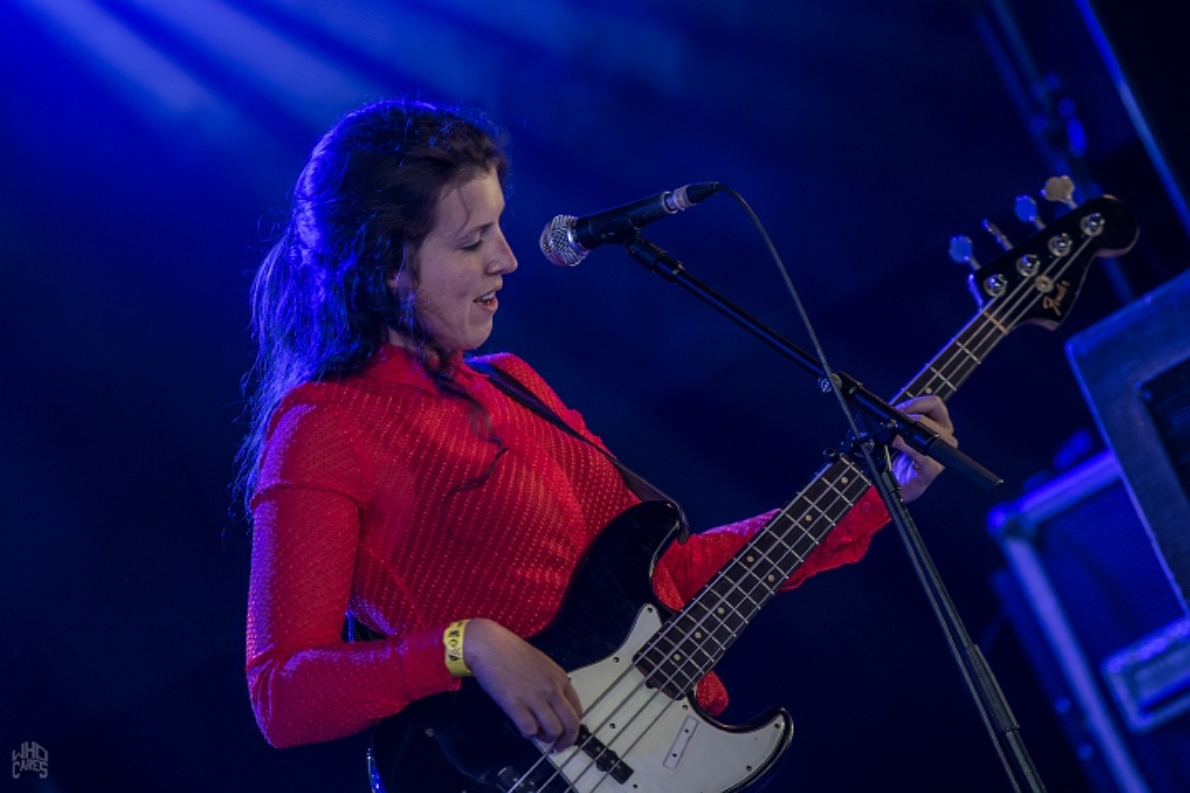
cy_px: 396
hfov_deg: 8.1
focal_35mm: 255
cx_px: 595
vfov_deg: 5.4
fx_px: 8429
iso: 640
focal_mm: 170
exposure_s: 1/100
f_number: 2.8
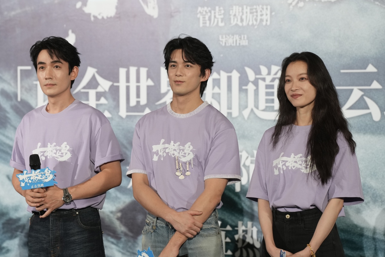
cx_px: 192
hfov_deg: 13.4
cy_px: 128
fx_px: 1636
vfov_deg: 9.0
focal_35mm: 153
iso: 800
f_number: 2.8
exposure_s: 1/60
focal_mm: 102
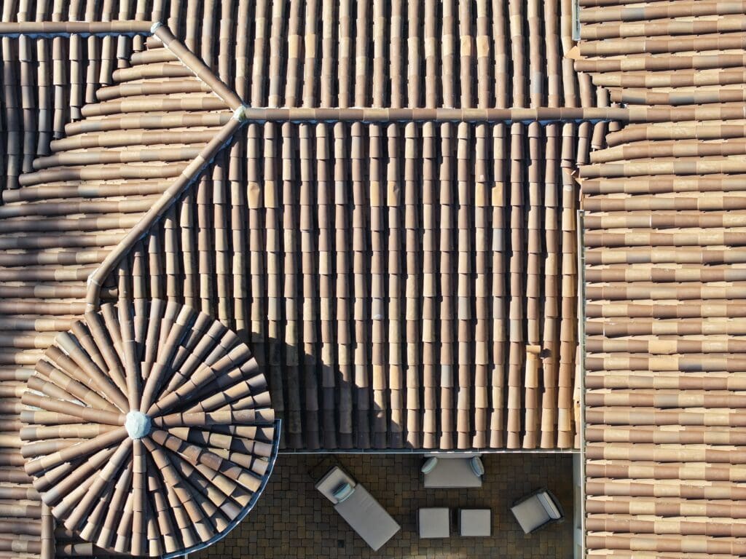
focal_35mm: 70
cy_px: 280
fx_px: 1509
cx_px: 373
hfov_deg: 27.8
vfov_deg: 21.0
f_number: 2.8
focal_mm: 19.35
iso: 100
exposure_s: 1/500
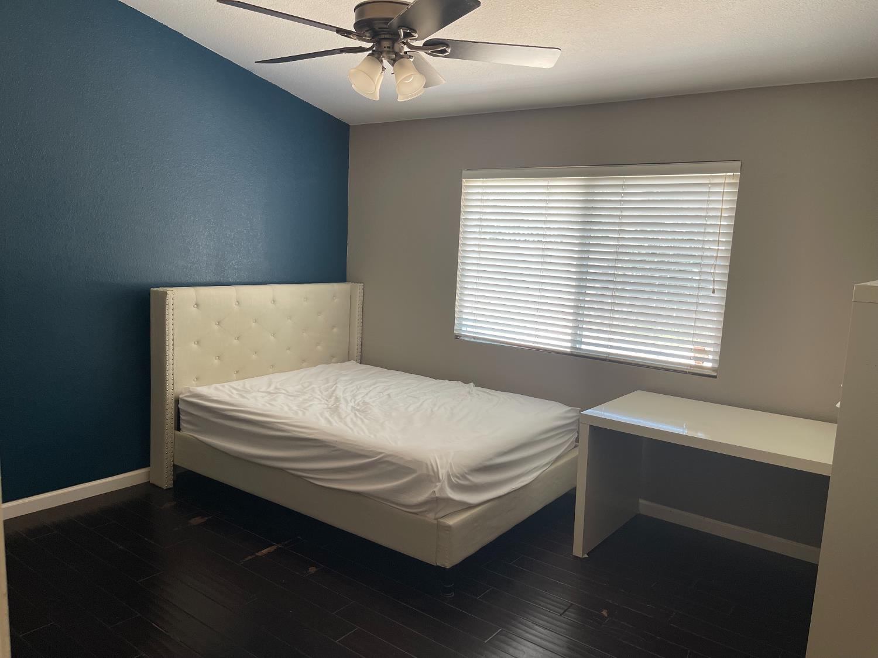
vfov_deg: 54.9
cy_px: 329
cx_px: 439
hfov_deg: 69.4
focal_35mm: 25
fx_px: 634
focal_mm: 5.1
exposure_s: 1/60
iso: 80
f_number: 1.6
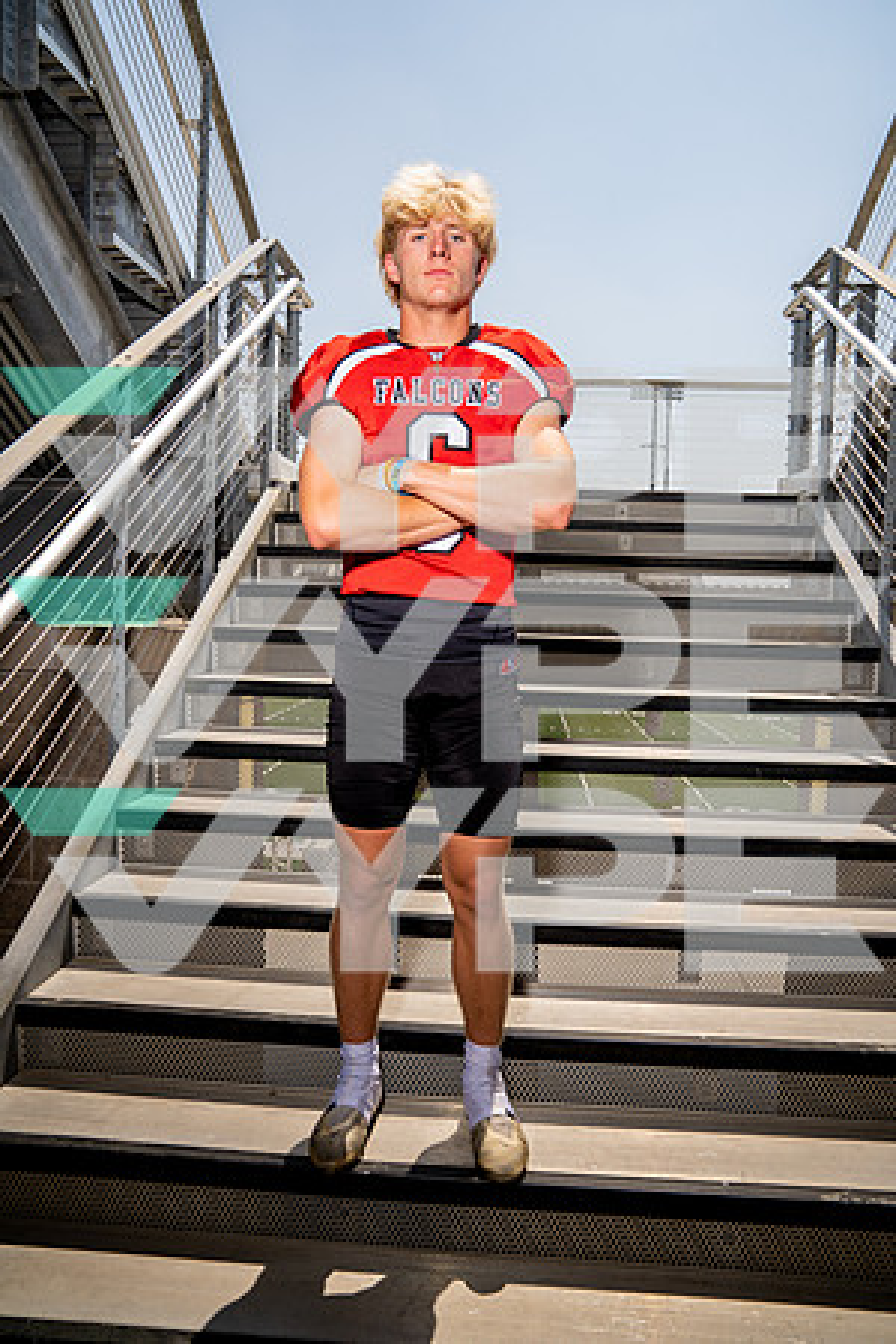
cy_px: 672
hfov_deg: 47.9
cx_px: 448
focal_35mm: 27
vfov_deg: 67.4
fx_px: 1008
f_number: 8
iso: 100
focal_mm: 27
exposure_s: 1/250
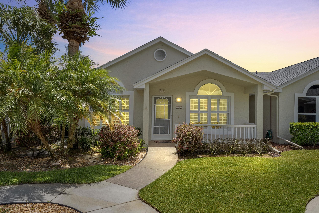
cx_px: 160
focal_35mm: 23
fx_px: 202
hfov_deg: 76.6
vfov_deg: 55.5
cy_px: 106
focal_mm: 22.8
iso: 250
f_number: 10
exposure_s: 1/160
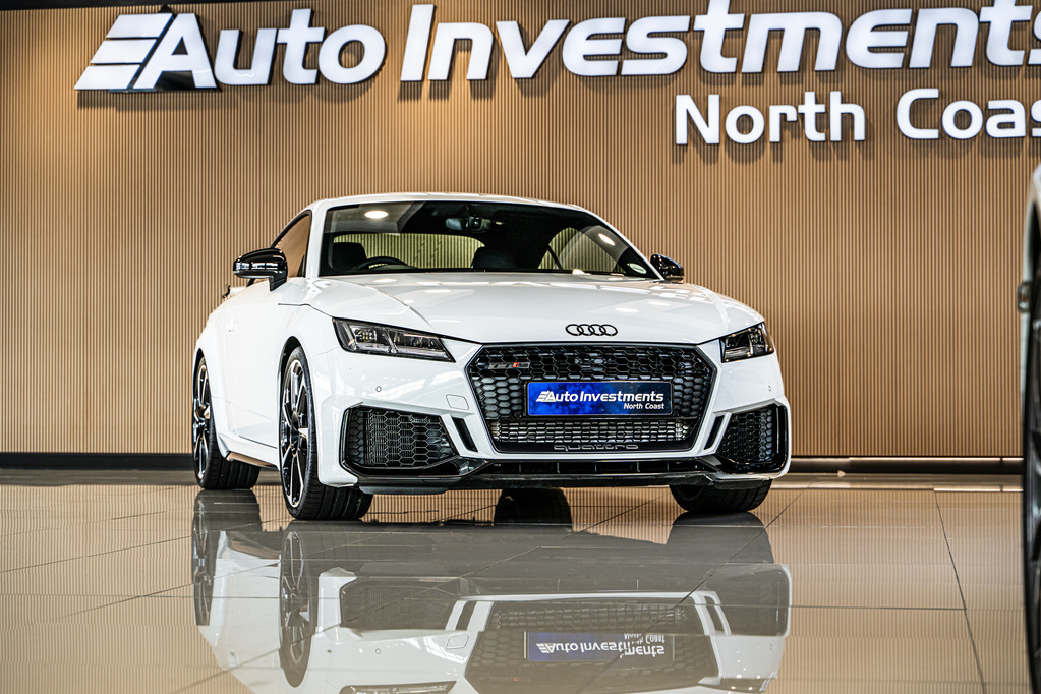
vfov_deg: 18.2
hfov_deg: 27.0
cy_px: 347
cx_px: 520
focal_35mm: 75
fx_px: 2169
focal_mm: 75
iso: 400
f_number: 4.5
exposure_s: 1/125
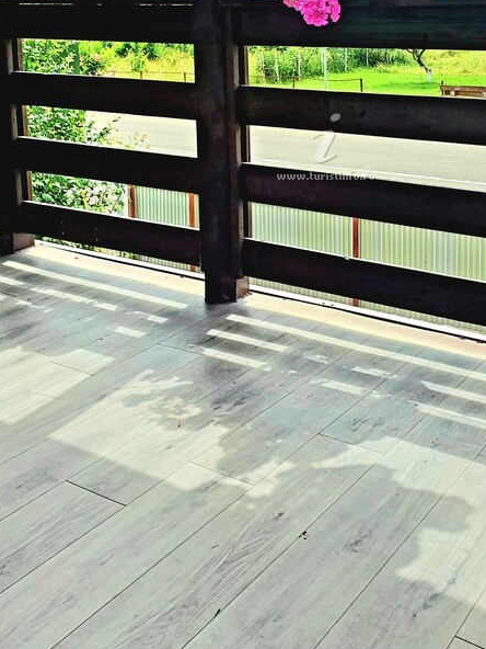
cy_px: 127
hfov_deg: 32.0
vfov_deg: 40.3
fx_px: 842
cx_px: 308
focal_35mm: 45
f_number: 2.4
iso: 50
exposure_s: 1/1429
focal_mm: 4.32
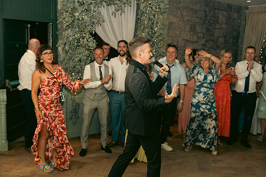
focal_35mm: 37
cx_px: 133
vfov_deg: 36.0
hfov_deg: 51.9
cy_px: 88
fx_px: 273
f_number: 3.5
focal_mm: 37
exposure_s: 1/160
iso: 2500
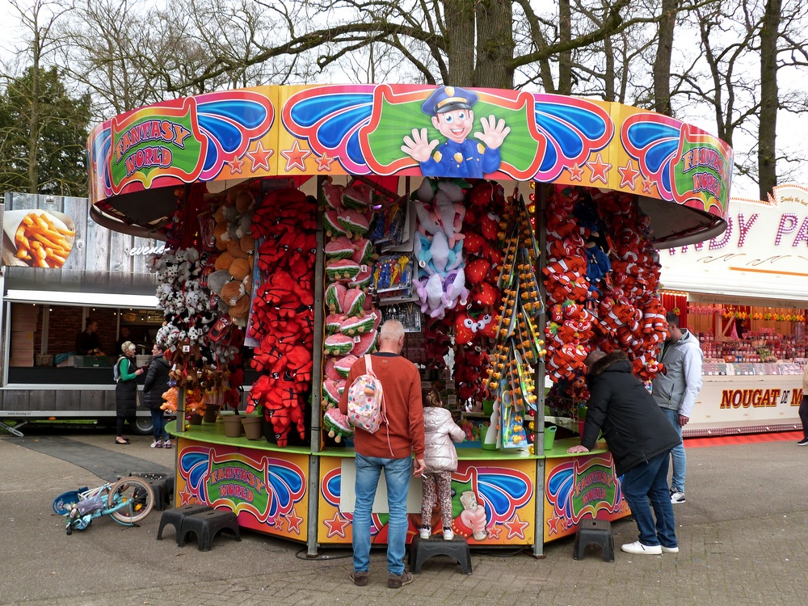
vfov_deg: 39.7
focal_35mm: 36
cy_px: 303
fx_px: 840
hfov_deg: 51.4
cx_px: 404
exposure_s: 1/125
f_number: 3.6
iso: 100
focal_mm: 6.3
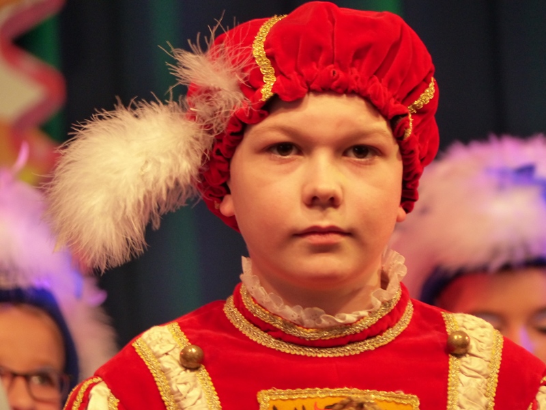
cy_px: 205
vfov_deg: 2.8
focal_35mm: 522
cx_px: 273
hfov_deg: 3.8
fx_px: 8234
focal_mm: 94
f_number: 2.8
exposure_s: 1/50
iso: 400
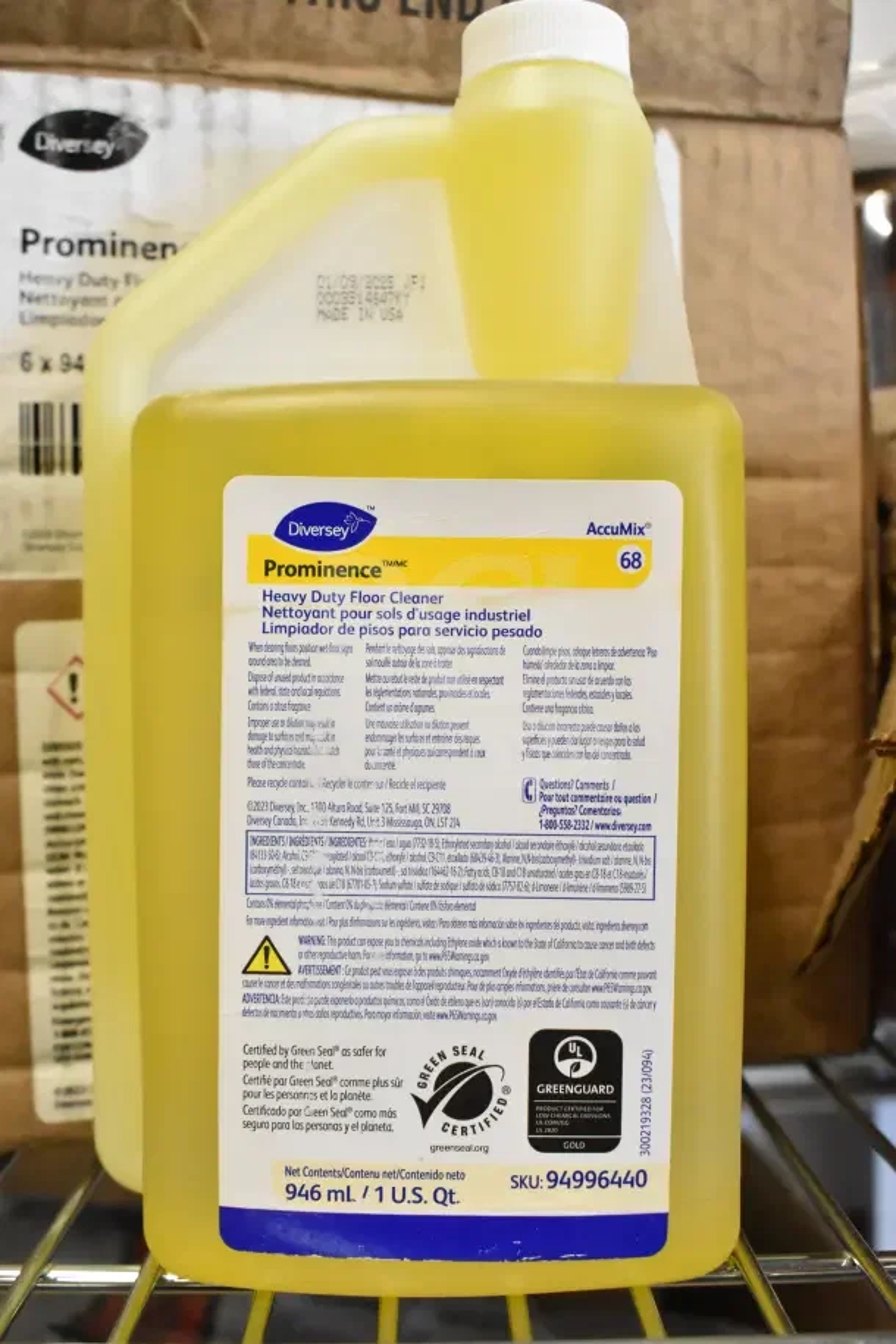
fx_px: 1344
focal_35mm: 36
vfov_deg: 53.1
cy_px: 672
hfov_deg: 36.9
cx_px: 448
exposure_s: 1/250
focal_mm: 24
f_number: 8
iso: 6400
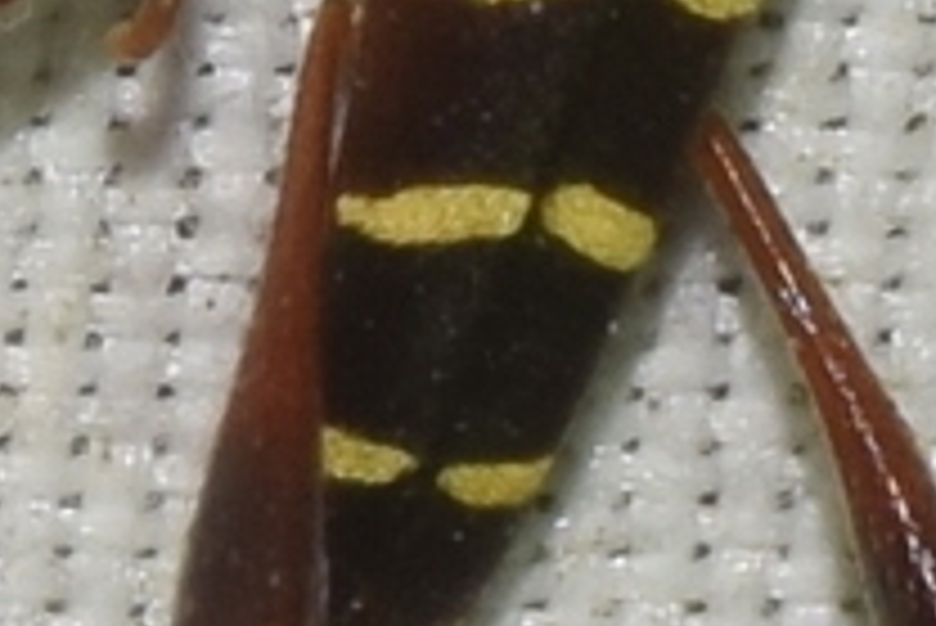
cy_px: -81
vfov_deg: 1.4
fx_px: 25081
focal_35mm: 964
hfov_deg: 2.1
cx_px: 641
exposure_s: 1/160
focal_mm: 140
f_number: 10
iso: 125
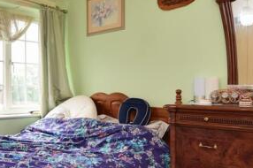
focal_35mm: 40
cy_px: 92
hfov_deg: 46.7
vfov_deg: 33.6
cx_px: 56
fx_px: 278
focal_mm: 11.5
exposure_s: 1/80
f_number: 5
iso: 250
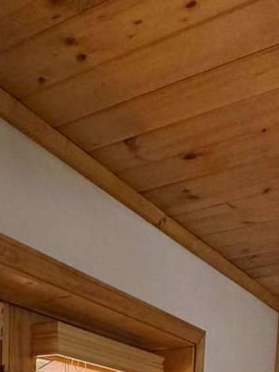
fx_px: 612
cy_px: 535
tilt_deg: -4.5
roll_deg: -0.3
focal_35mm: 57
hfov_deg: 25.6
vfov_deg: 26.2
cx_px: 96
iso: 160
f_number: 2.2
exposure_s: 1/60
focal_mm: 2.22
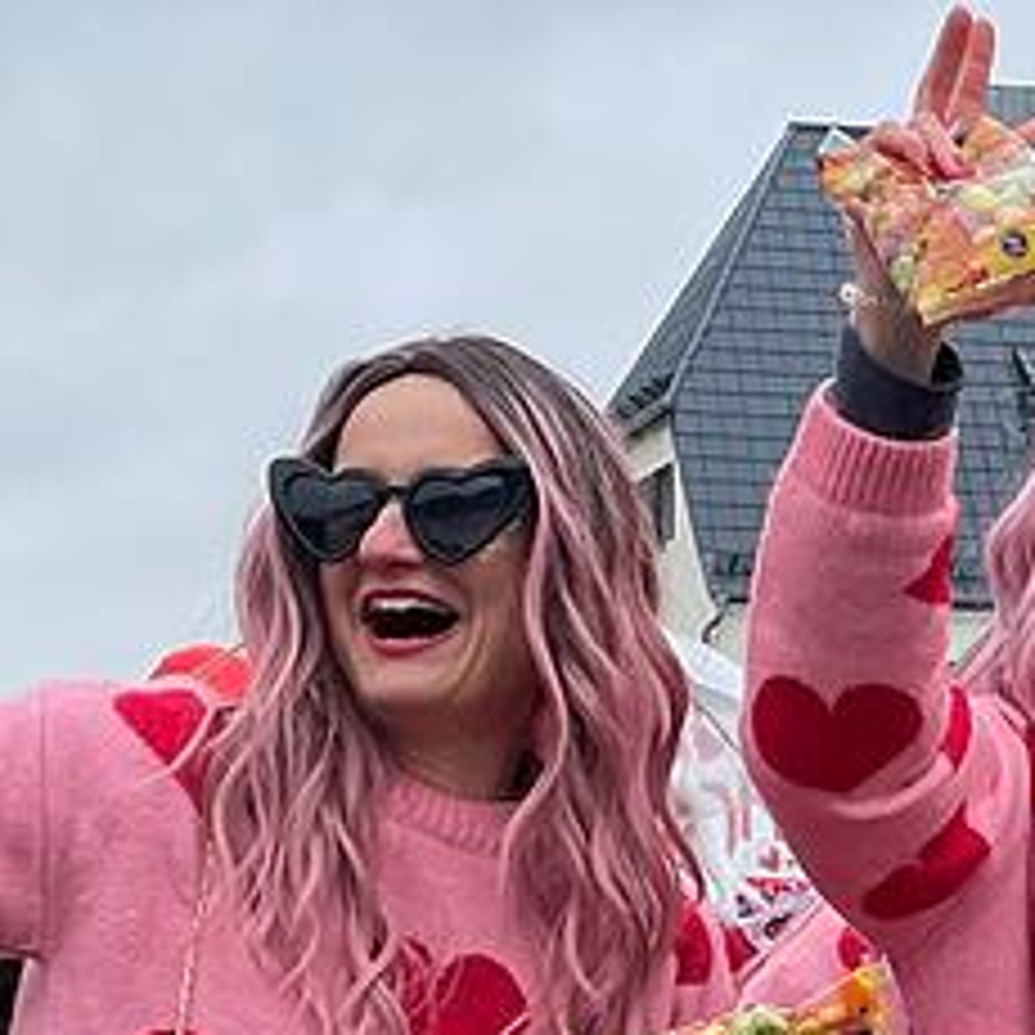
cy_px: 842
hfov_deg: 19.8
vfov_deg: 21.4
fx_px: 2706
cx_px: 1359
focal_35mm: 80
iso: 32
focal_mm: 4.2
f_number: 1.6
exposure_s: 1/882
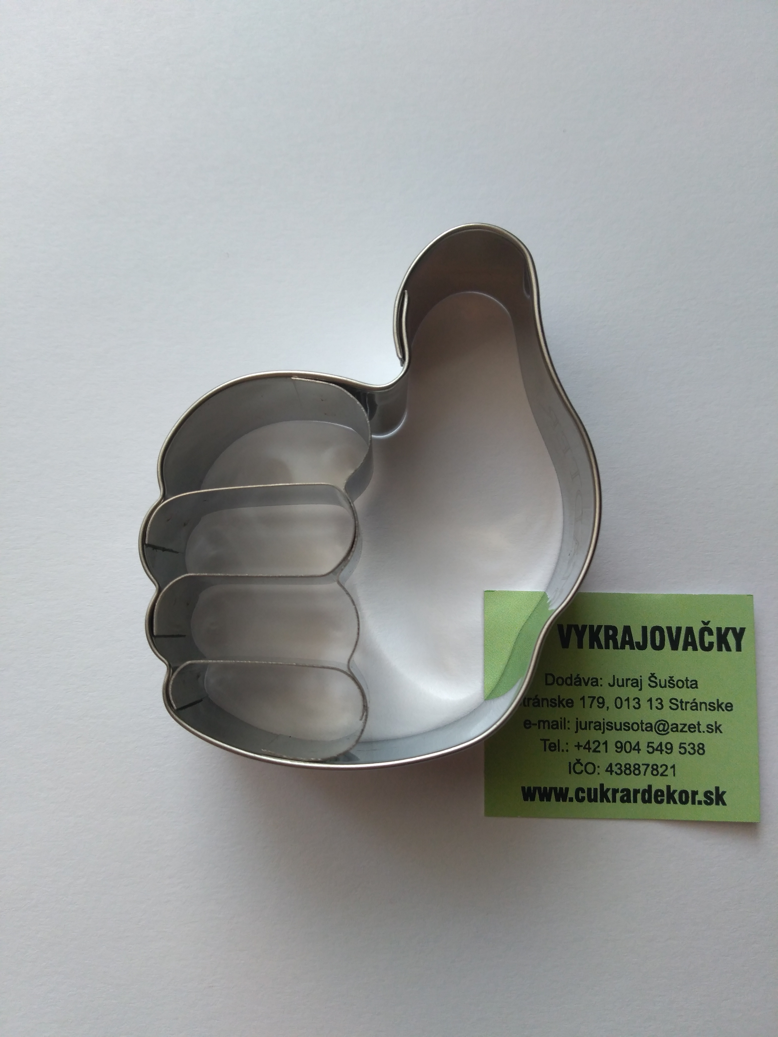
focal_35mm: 26
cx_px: 389
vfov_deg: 67.3
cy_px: 518
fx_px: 779
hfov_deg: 53.1
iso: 167
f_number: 2
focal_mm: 3.54
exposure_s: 1/120
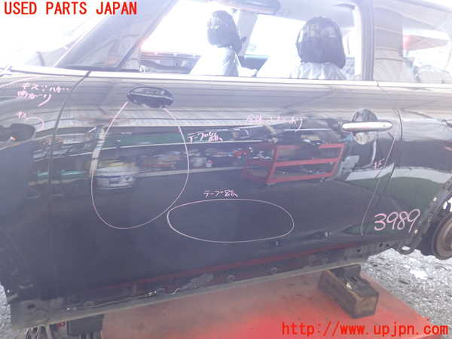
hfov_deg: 60.0
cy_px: 170
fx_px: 392
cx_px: 226
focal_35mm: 30
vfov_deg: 46.8
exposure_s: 1/30
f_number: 2.3
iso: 400
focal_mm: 5.4
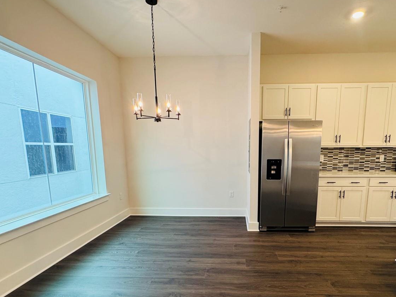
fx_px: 229
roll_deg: -0.6
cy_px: 185
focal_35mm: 20
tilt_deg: -9.2
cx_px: 226
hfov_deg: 81.3
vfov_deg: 65.0
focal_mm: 2.22
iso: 250
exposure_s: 1/120
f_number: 2.2
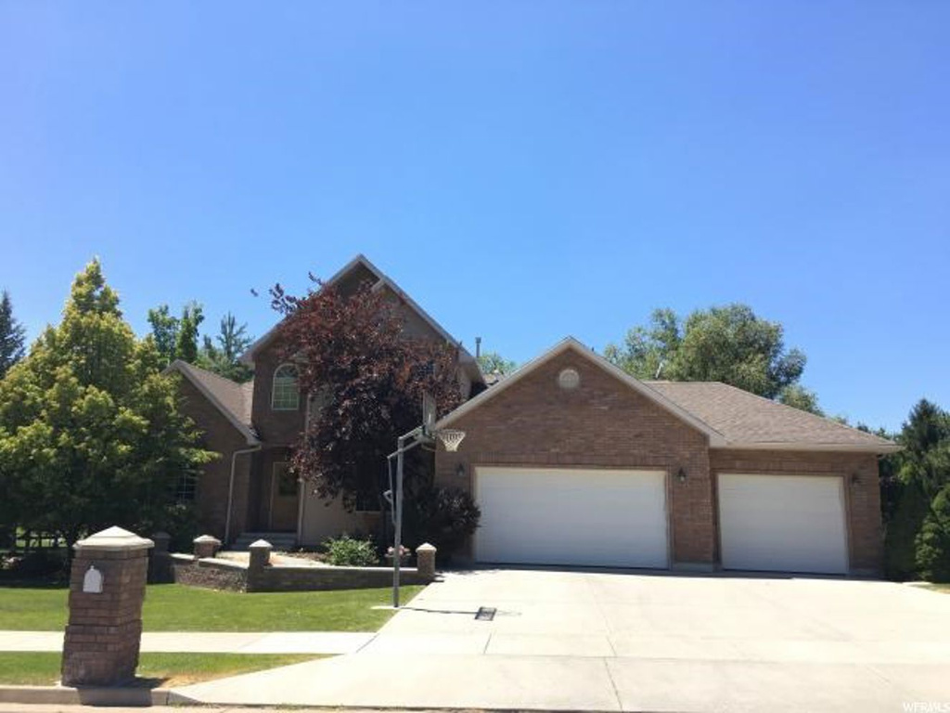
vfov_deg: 48.2
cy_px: 356
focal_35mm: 29
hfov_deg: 61.7
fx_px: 796
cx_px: 475
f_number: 2.2
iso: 25
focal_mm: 4.15
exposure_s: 1/754
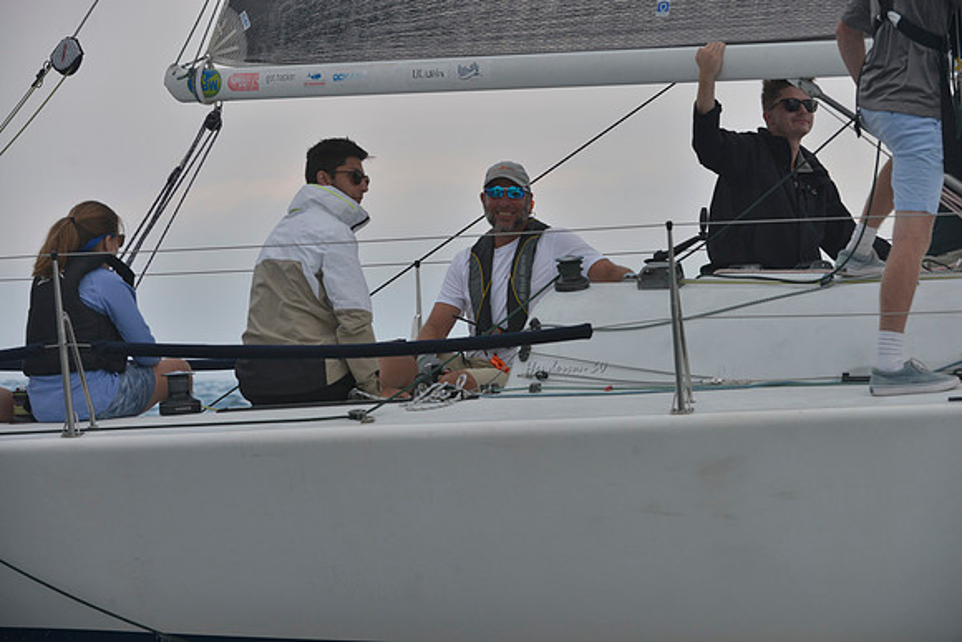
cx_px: 481
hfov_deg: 10.3
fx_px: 5345
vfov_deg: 6.9
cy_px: 321
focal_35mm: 200
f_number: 8
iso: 280
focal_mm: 200
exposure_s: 1/800
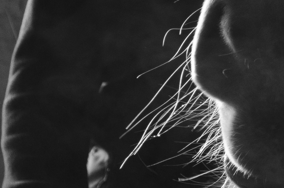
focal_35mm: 316
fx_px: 2488
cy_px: -95
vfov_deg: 4.3
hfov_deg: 6.5
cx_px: 399
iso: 500
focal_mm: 42
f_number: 4.8
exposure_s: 1/60
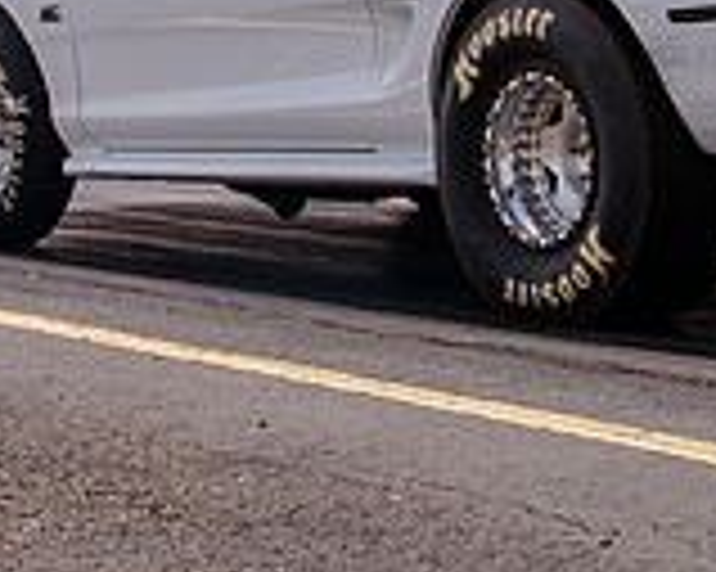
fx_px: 3198
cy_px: -59
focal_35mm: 151
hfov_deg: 12.8
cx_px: 320
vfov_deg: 10.1
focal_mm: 44
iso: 200
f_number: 14
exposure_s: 1/320
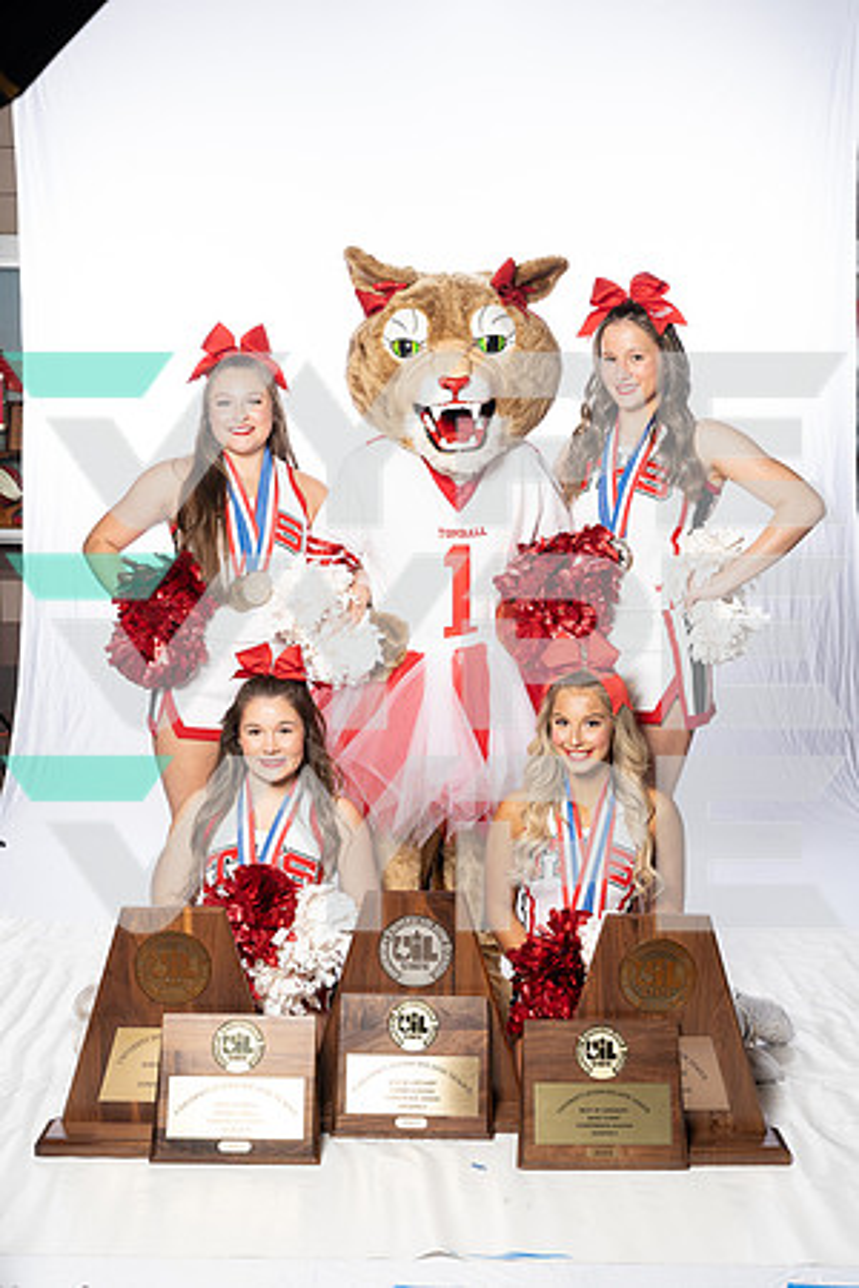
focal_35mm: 45
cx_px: 430
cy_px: 644
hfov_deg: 29.9
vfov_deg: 43.6
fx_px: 1610
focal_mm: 45
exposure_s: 1/250
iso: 800
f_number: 8
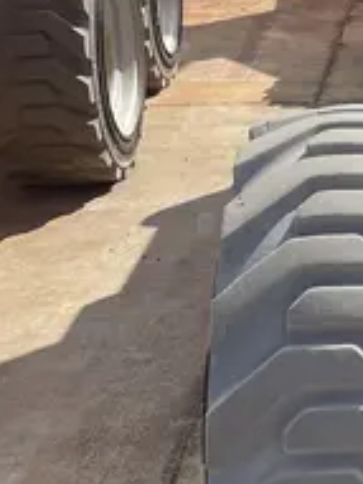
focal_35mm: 100
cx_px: 614
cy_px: 128
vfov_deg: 19.5
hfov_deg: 13.5
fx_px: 1400
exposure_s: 1/2882
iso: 50
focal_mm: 4.2
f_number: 1.6
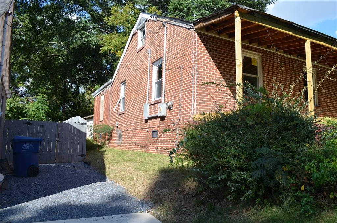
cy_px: 112
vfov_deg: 47.7
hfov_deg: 67.5
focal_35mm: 27
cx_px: 168
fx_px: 252
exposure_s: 1/250
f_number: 8
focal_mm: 18
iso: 180
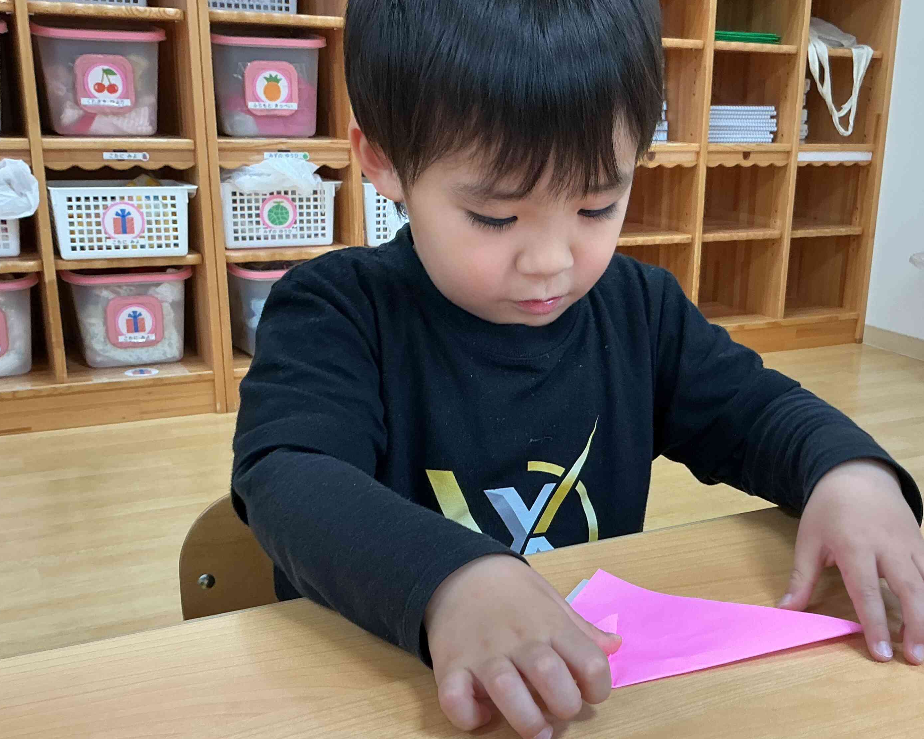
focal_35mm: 41
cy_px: 442
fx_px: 1121
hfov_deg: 44.3
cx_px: 595
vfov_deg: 36.4
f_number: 1.8
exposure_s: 1/60
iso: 40
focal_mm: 3
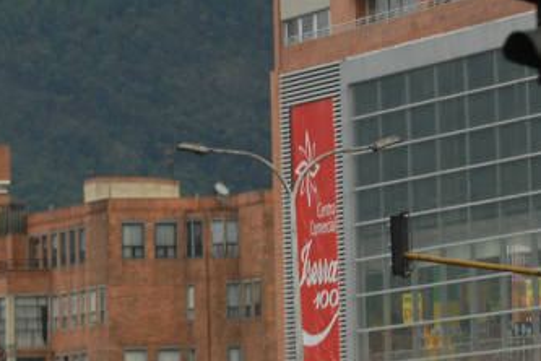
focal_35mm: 434
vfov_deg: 3.2
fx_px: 6522
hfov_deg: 4.7
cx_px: 63
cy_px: -41
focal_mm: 98
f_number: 4
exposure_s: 1/400
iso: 250
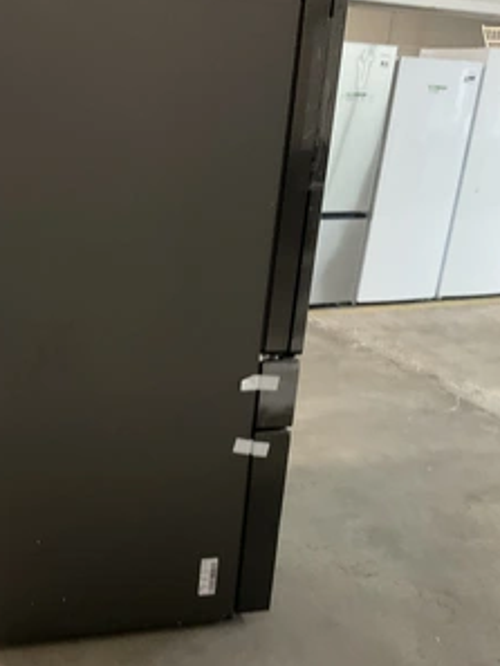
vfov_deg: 47.8
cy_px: 332
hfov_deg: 35.6
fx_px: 751
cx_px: 94
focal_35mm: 39
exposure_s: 1/40
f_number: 1.8
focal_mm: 3
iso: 320
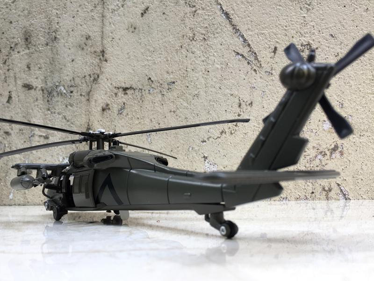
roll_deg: -0.5
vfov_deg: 48.2
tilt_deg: +6.8
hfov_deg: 61.7
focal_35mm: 29
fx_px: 313
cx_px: 187
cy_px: 140
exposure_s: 1/50
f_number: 2.2
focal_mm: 4.15
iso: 32
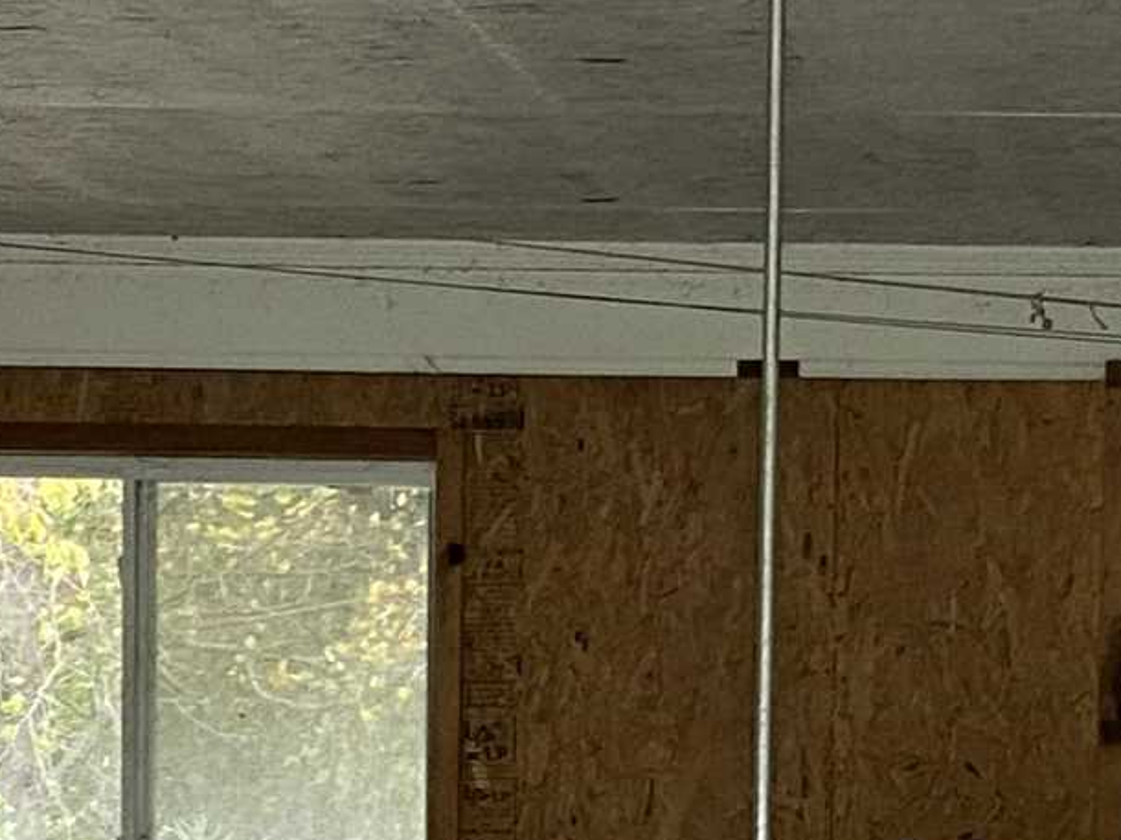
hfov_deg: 14.9
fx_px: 4241
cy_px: 897
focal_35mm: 131
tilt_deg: -3.1
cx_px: 928
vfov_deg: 11.2
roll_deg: -1.4
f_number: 1.8
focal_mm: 4.25
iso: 125
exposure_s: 1/75
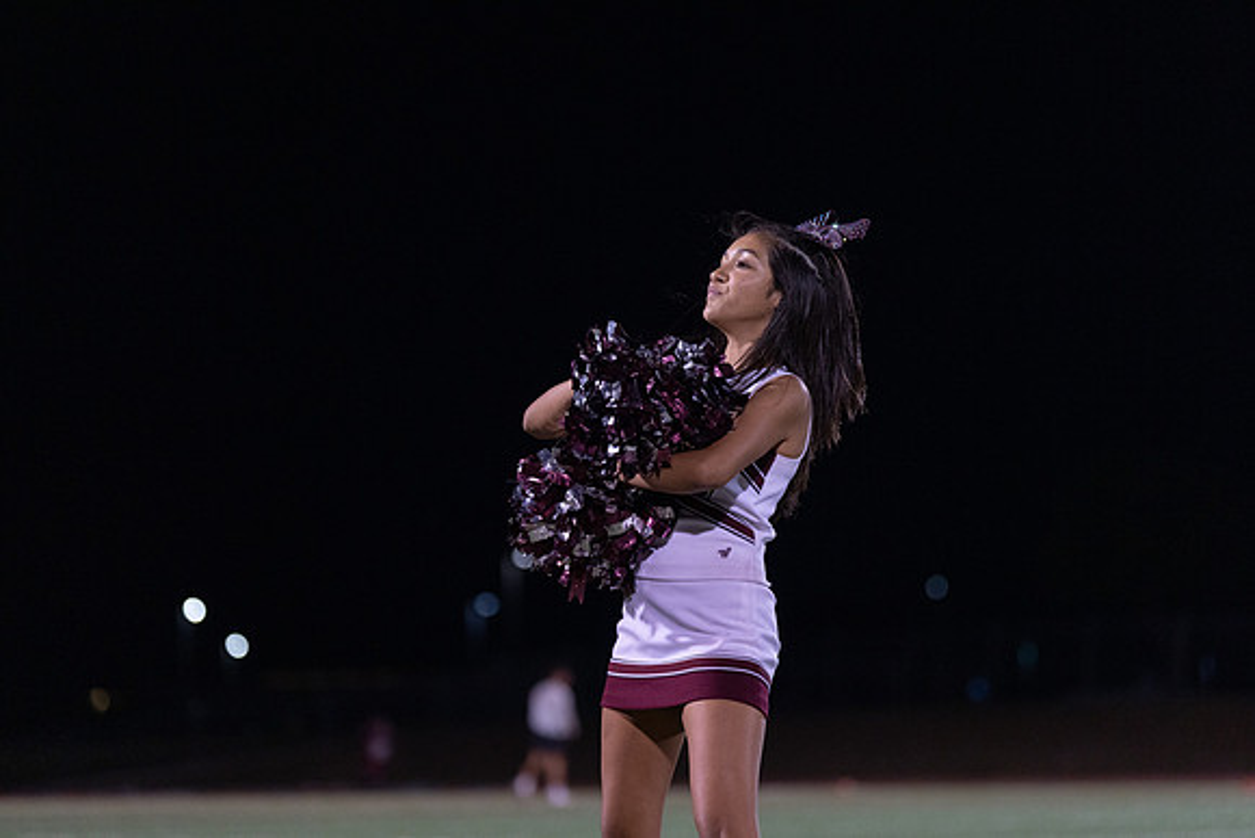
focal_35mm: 124
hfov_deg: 16.5
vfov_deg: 11.1
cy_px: 419
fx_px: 4324
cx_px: 628
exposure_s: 1/800
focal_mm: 124
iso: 1600
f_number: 2.8
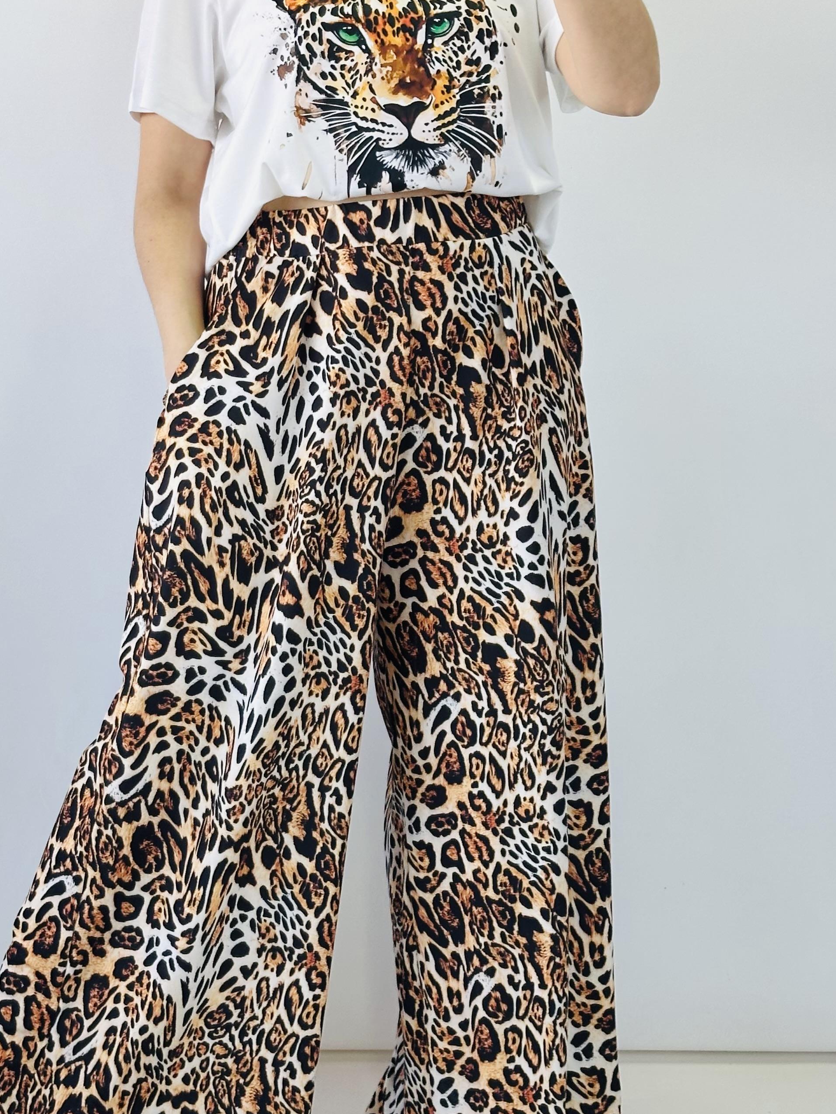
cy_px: 445
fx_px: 2447
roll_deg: +1.9
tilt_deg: -28.6
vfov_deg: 25.6
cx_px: 367
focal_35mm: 76
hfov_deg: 19.4
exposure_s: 1/121
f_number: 1.78
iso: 64
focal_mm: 6.86
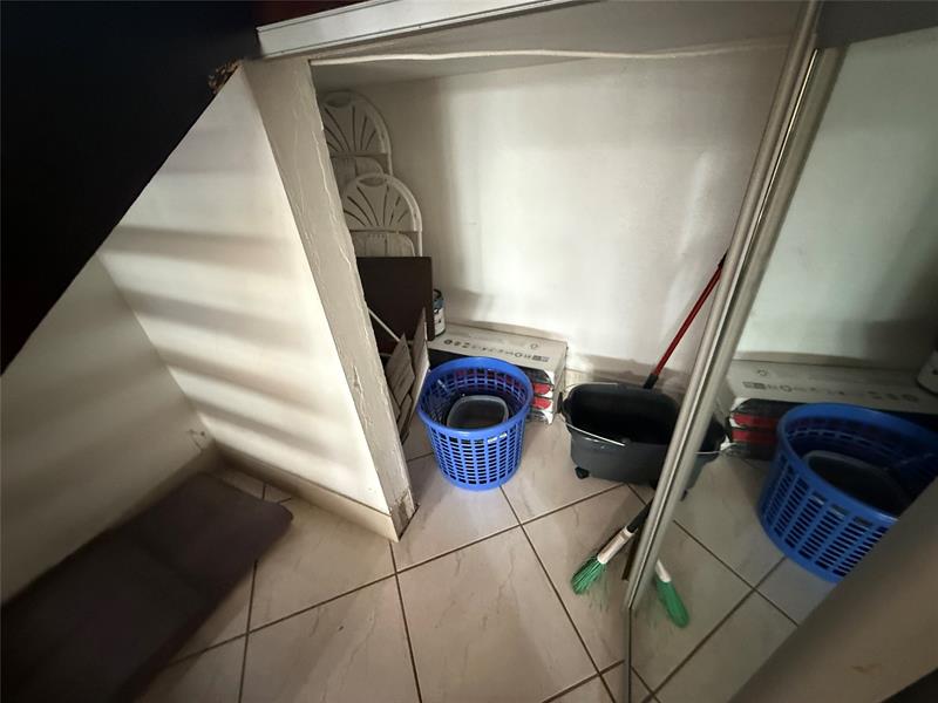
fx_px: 379
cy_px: 352
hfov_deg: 102.1
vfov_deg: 85.7
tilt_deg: -33.0
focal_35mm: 14
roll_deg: +4.6
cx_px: 469
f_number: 2.2
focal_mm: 2.22
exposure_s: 1/40
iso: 1000
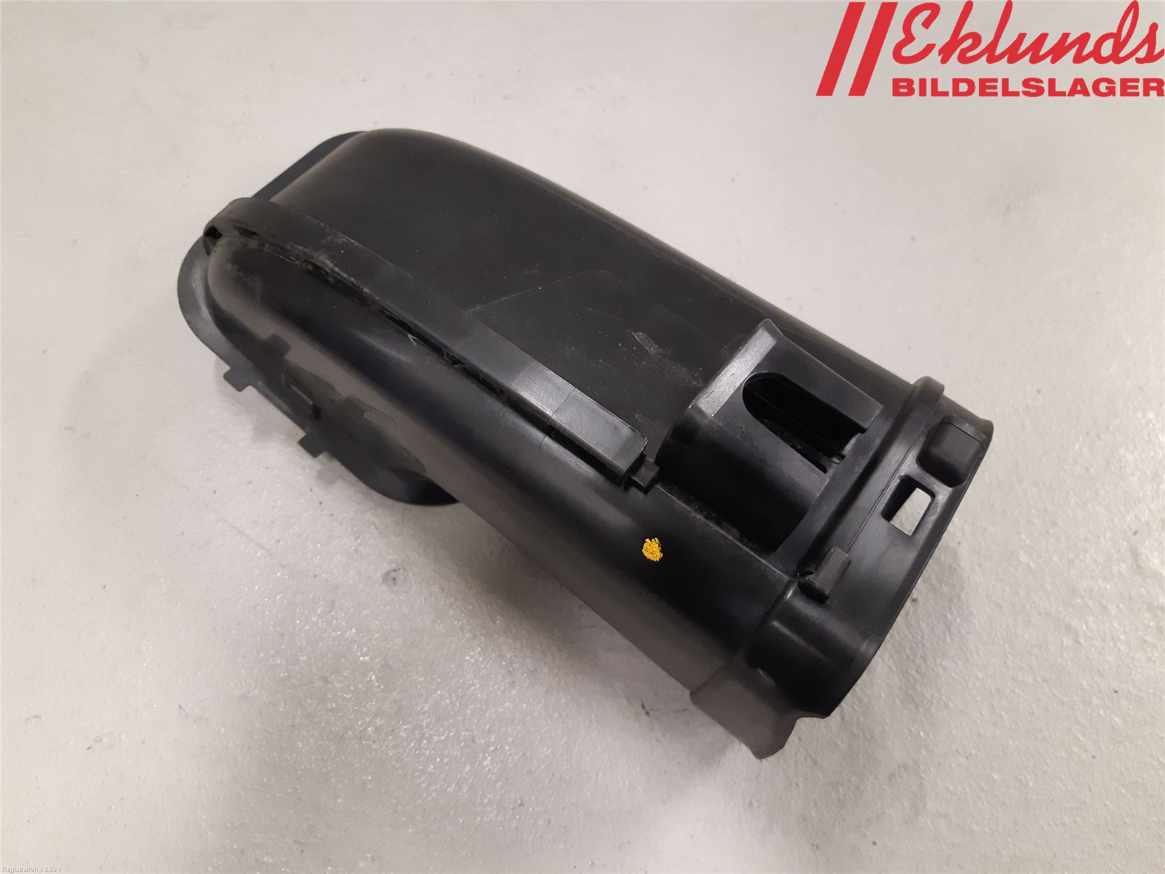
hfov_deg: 67.3
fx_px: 875
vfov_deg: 53.1
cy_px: 437
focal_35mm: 26
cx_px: 582
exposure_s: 1/50
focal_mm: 3.93
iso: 250
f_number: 1.7
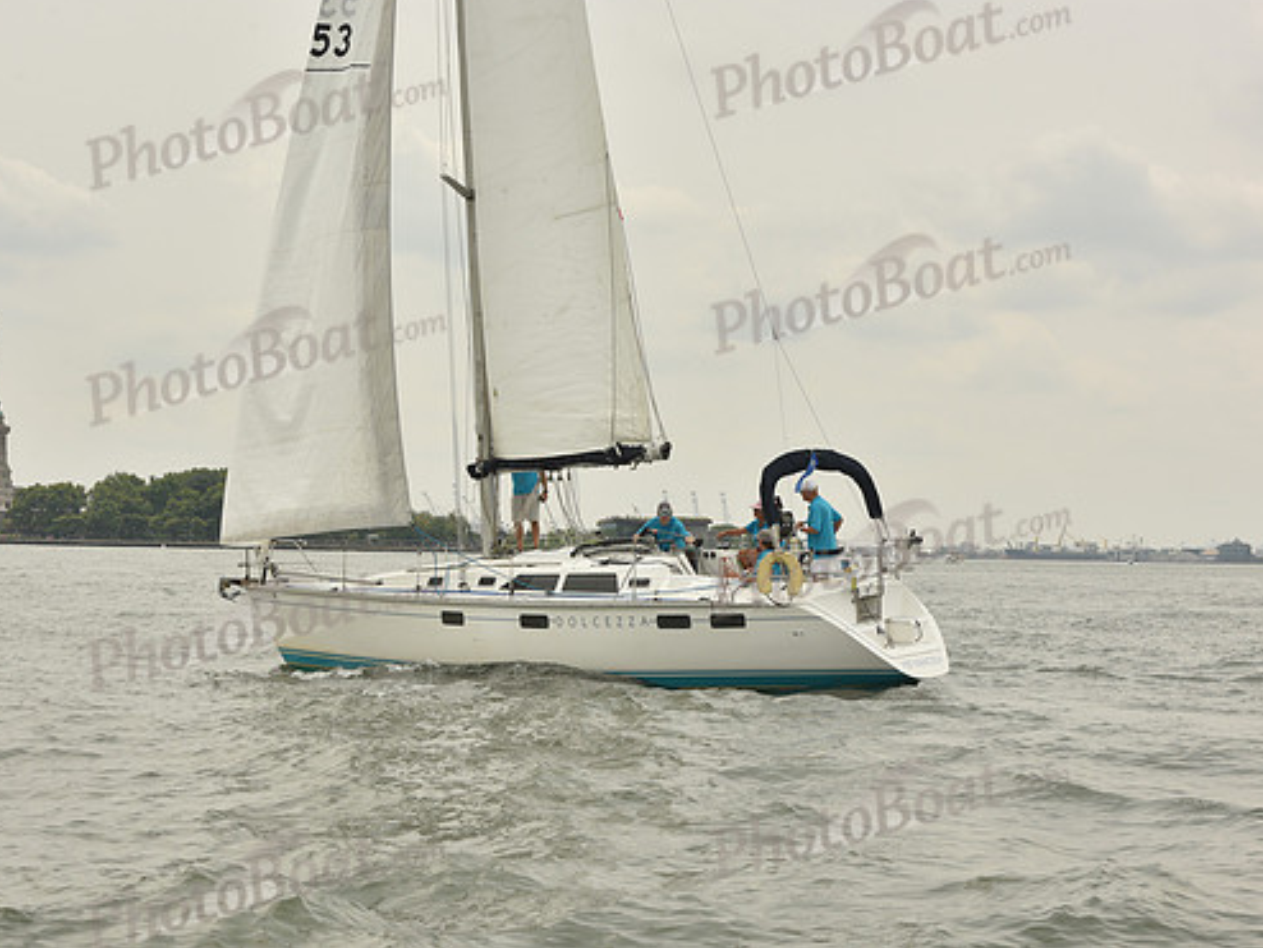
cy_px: 456
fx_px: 2884
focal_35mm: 79
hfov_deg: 24.7
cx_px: 580
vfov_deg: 18.7
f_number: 11
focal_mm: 70
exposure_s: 1/640
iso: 250
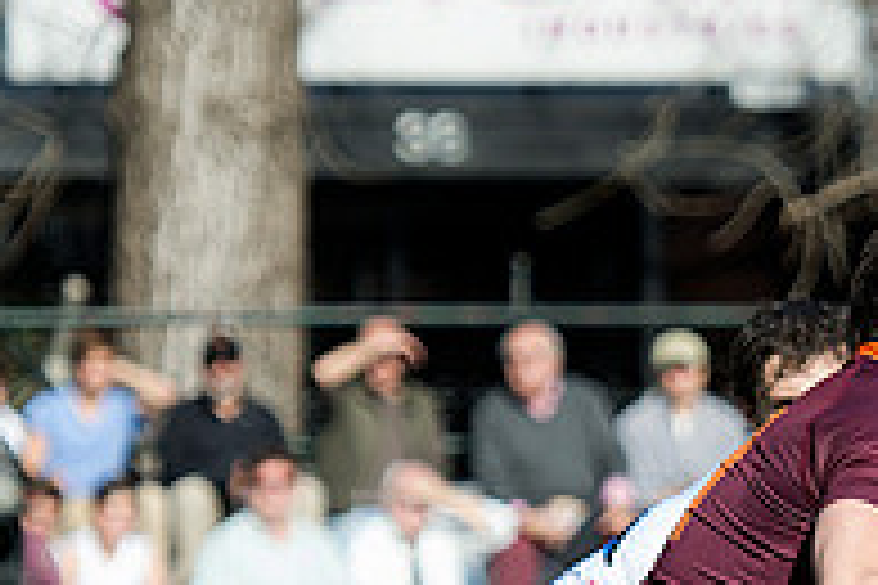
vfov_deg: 2.8
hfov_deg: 4.2
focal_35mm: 490
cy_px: 826
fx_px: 11950
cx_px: 1121
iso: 500
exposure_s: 1/1600
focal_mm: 165
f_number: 4
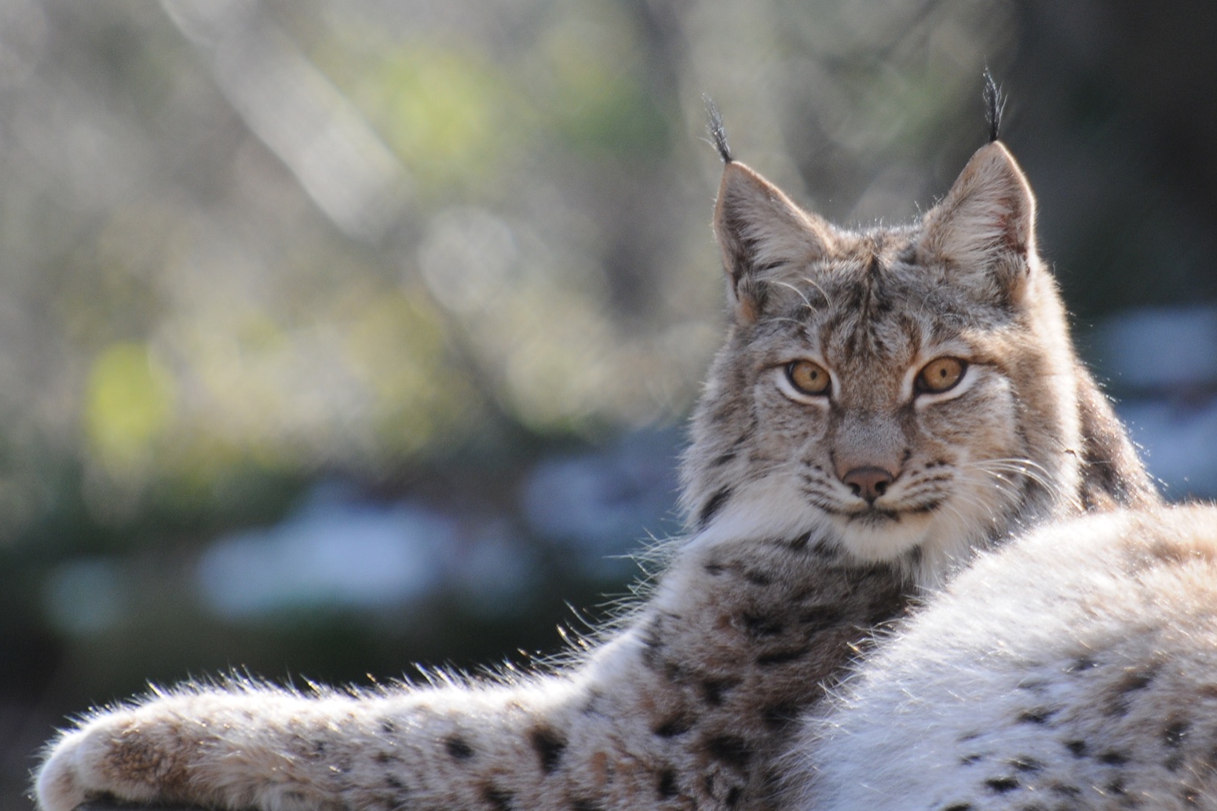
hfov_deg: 3.3
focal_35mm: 627
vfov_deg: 2.2
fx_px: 21192
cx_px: 640
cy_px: 416
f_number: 6.3
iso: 400
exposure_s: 1/160
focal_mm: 360
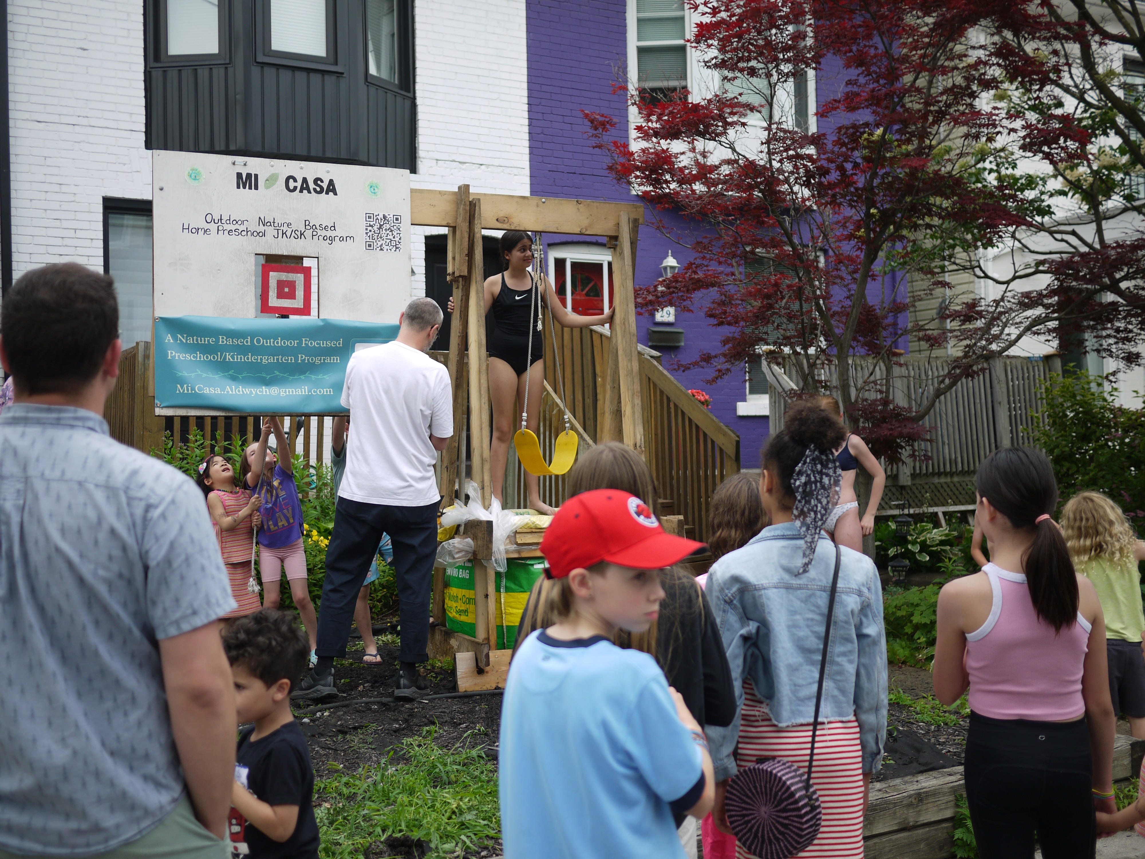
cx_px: 572
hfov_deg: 46.8
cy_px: 430
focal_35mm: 40
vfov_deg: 36.0
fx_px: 1323
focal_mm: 20
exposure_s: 1/800
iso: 100
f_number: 1.8
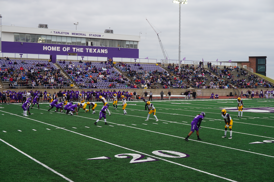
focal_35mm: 51
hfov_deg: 38.9
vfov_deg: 26.5
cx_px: 137
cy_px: 91
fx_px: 388
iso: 100
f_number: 8
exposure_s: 1/100
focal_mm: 34
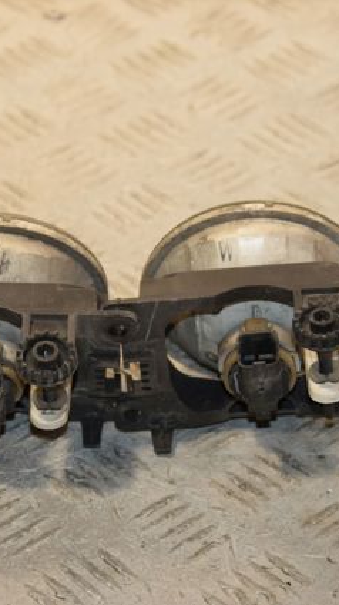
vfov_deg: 13.0
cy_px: 302
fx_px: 2657
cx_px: 142
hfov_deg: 7.3
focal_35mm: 166
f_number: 7.1
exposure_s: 1/200
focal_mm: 70
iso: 800
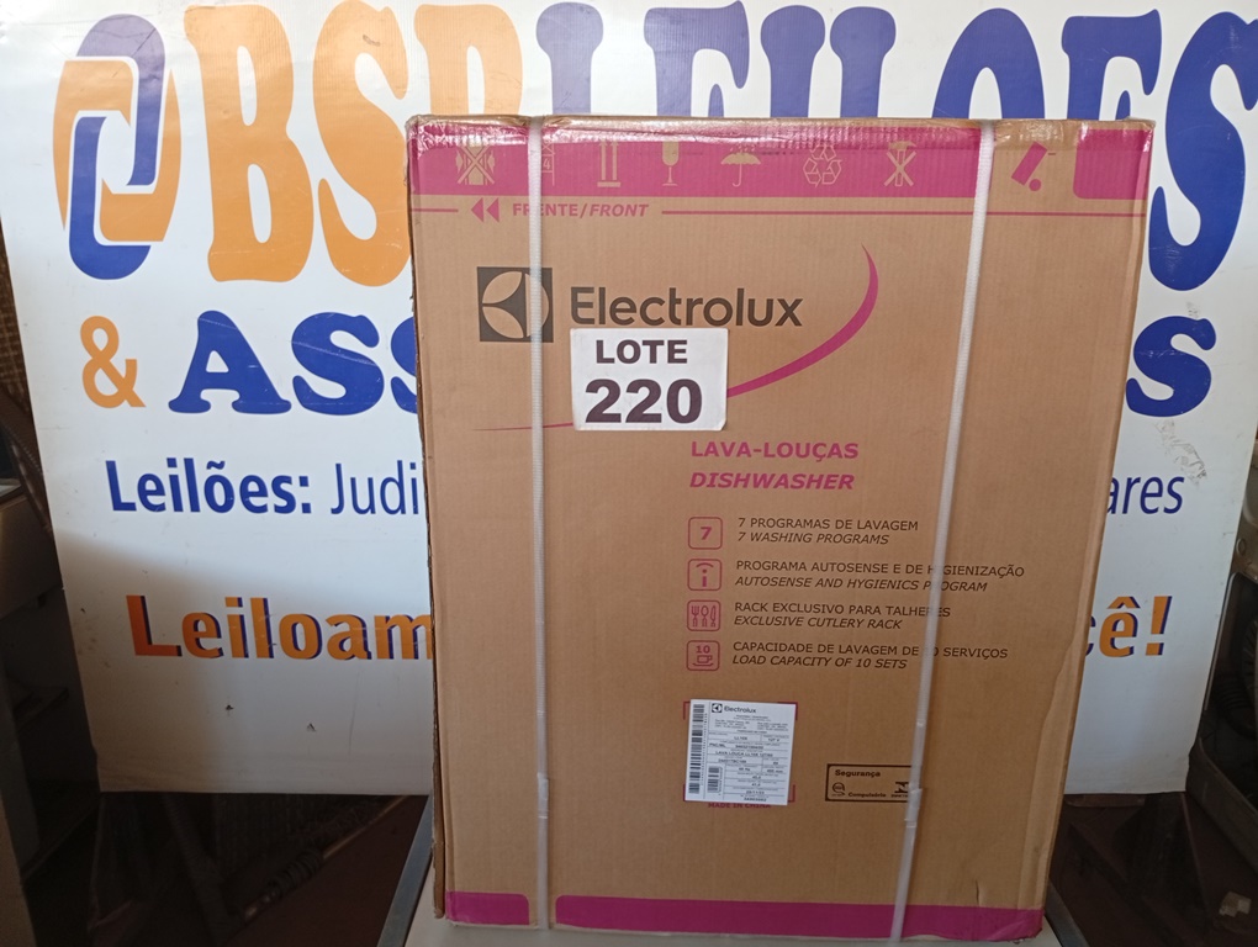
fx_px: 983
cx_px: 629
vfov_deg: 51.5
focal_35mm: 27
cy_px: 474
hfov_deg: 65.2
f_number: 1.8
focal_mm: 3.98
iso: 215
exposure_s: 1/30
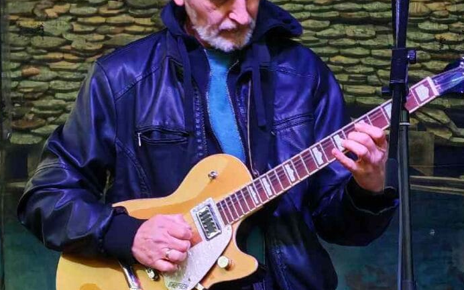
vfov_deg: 5.7
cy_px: 104
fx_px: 2935
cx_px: 215
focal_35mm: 232
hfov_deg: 9.0
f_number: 2.4
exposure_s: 1/50
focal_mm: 8.67
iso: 400
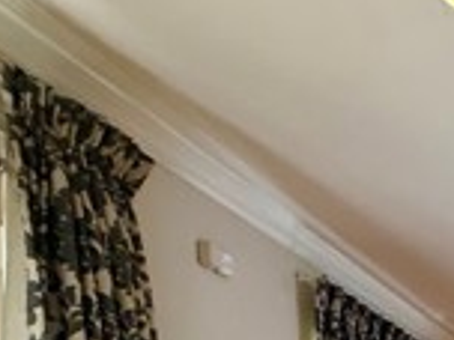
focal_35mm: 59
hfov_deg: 20.1
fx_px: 774
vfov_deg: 19.5
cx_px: 869
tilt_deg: -1.7
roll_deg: -0.1
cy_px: 588
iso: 400
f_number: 2.2
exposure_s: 1/60
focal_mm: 2.22
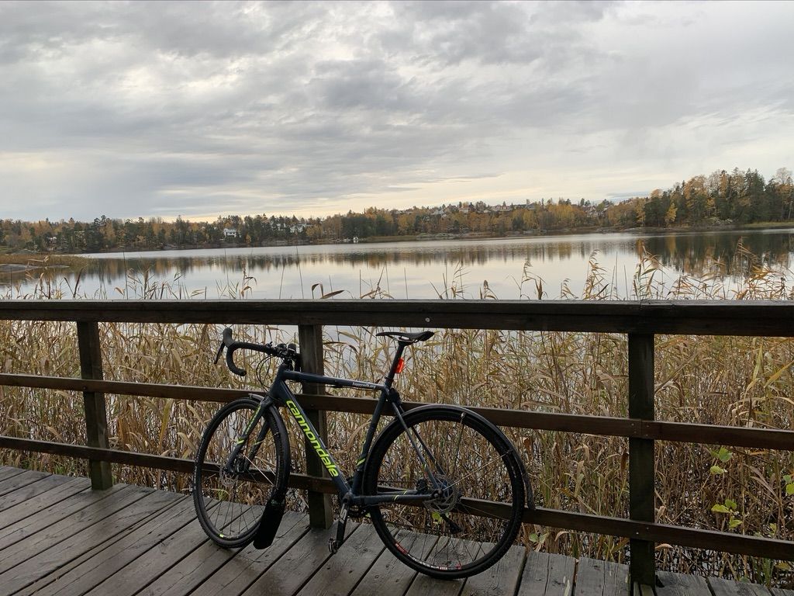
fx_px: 596
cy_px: 298
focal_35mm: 26
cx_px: 397
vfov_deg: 53.1
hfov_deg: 67.3
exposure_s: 1/162
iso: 25
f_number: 1.8
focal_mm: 4.25
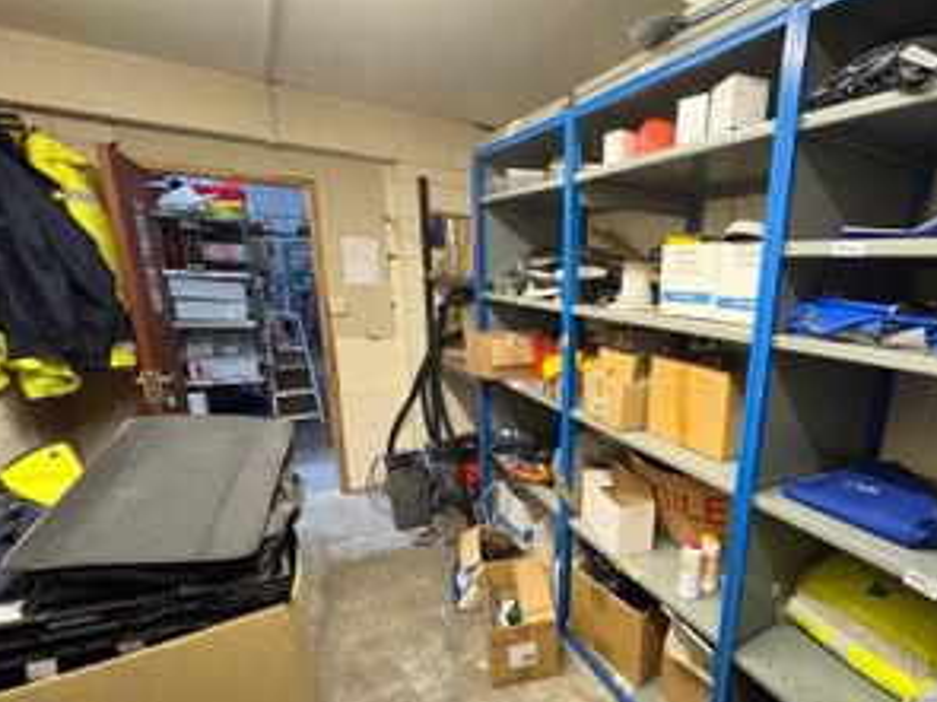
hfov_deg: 82.0
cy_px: 416
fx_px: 514
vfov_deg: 68.1
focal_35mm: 19
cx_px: 619
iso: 640
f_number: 2.2
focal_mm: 2.22
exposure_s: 1/50
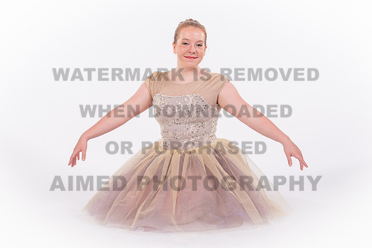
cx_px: 181
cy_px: 124
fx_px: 1188
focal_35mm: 115
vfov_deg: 11.9
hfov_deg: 17.8
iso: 250
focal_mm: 110
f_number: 11
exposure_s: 1/160
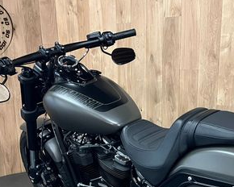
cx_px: 170
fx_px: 388
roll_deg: -1.6
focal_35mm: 56
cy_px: 191
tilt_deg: -18.4
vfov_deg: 25.7
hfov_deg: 33.0
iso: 500
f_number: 1.6
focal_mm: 5.1
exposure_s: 1/25
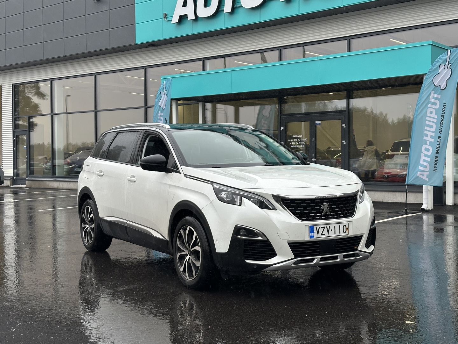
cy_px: 172
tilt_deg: -0.1
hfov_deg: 39.7
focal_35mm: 48
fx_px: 635
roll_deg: -0.3
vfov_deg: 30.3
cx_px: 229
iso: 64
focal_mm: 6.86
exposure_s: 1/494
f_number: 1.78
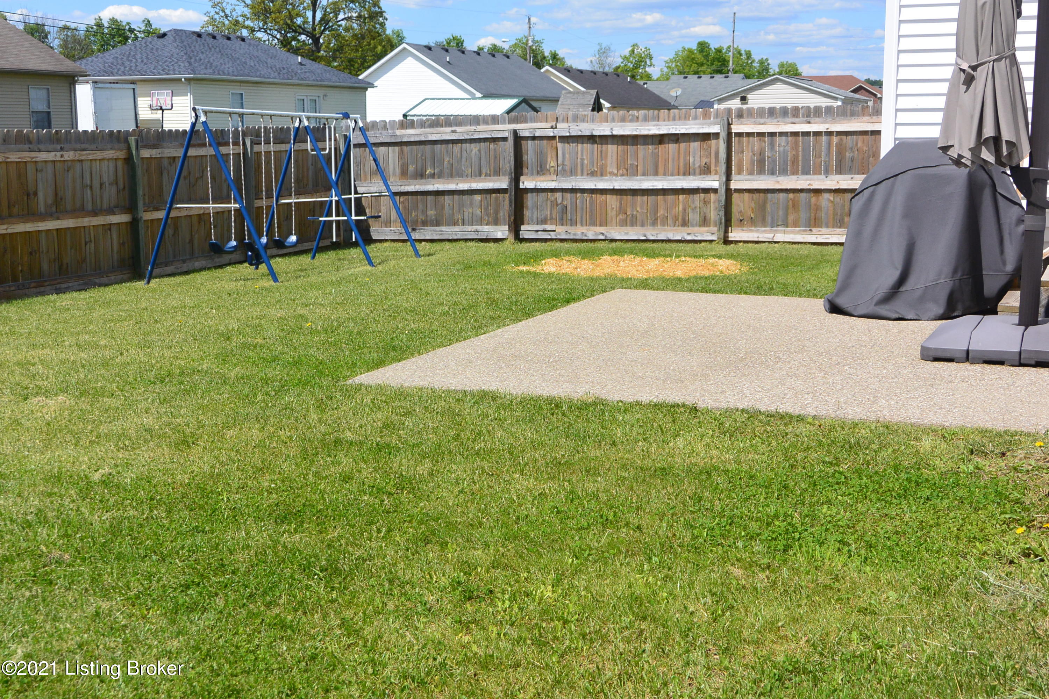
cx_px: 524
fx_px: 1369
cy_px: 350
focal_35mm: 47
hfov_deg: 41.9
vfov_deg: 28.6
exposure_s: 1/1000
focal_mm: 17.5
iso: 160
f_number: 5
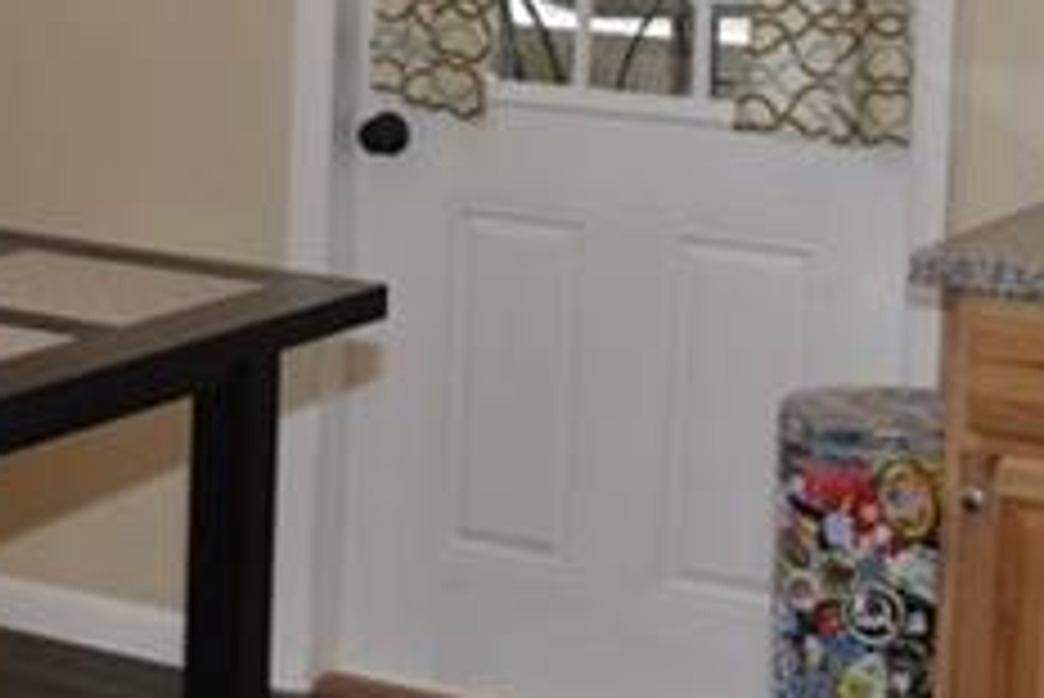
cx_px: -423
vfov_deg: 11.3
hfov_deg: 16.0
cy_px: -131
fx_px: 3453
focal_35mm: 119
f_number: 4
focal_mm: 18
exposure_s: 1/100
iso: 200
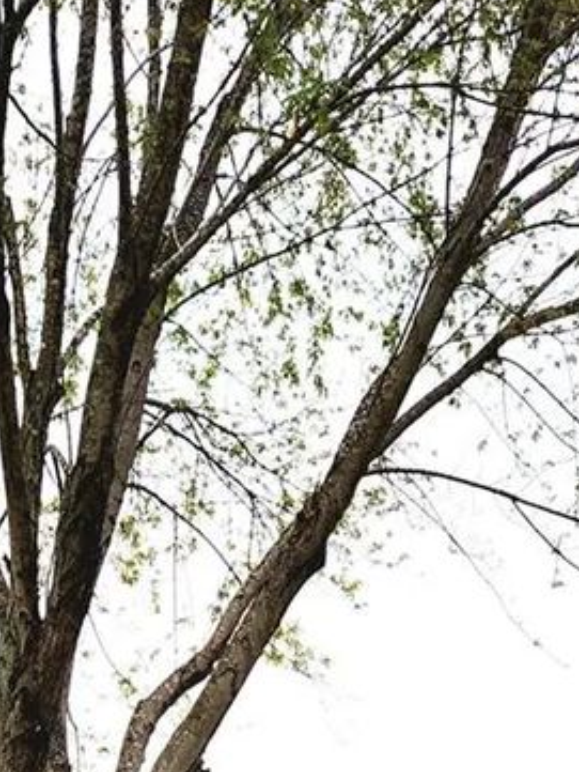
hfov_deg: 17.0
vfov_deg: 17.9
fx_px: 1939
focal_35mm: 87
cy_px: 1391
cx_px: 233
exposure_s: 1/714
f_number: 1.8
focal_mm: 5.4
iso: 20
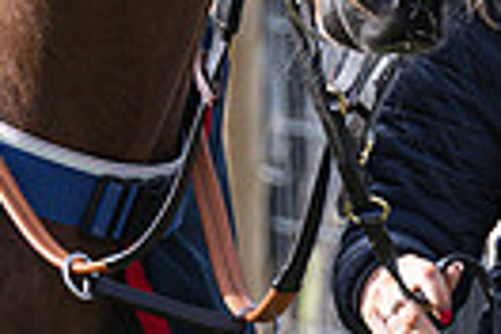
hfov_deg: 2.0
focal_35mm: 1015
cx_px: 839
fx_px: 14124
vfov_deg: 1.4
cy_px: -131
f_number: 2.8
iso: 160
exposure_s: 1/1600
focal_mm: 110
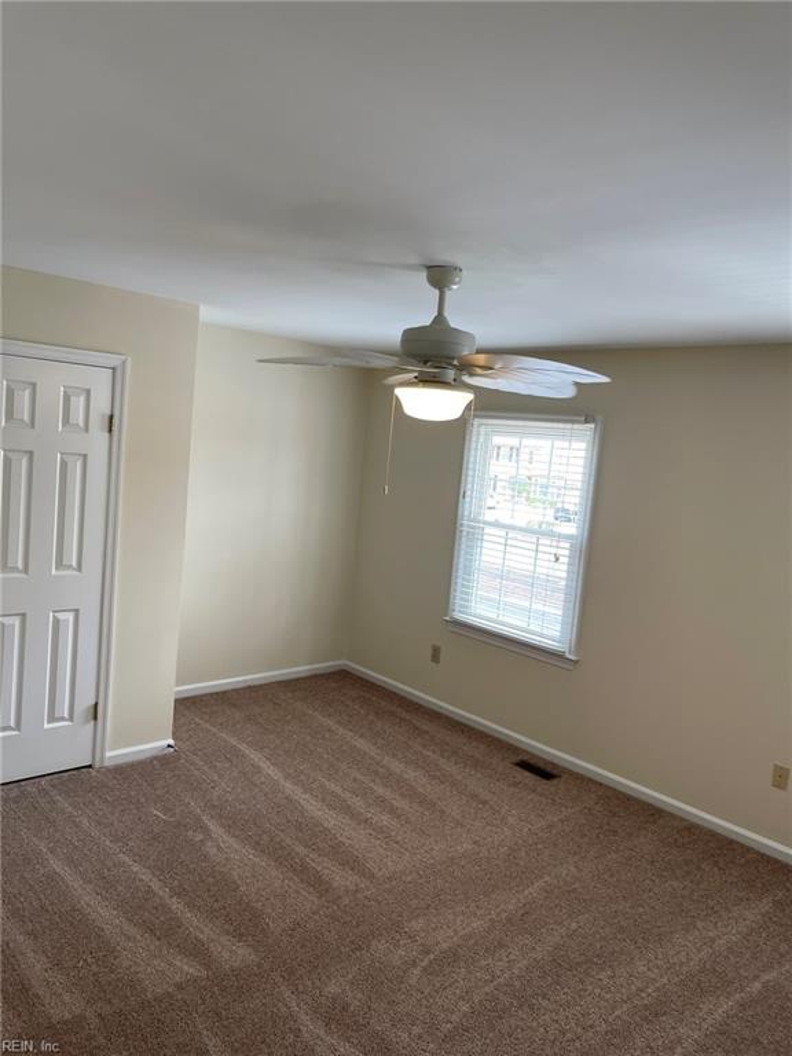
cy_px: 528
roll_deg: -5.0
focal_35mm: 25
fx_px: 763
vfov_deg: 69.4
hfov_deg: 54.9
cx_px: 396
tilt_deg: -5.5
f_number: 1.6
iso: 100
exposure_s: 1/120
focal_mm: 5.1
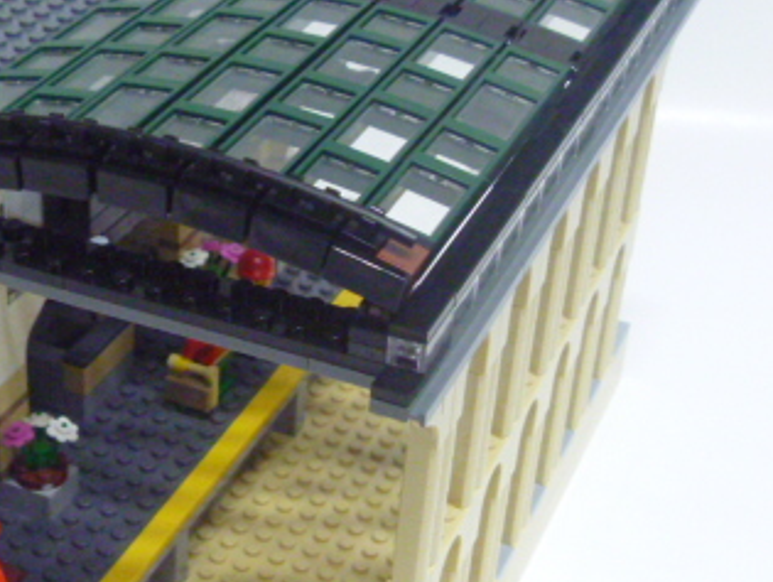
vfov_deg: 20.7
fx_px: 1587
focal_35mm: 71
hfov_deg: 26.7
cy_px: 363
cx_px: 115
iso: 800
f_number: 3.5
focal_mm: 6.3
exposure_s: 1/20
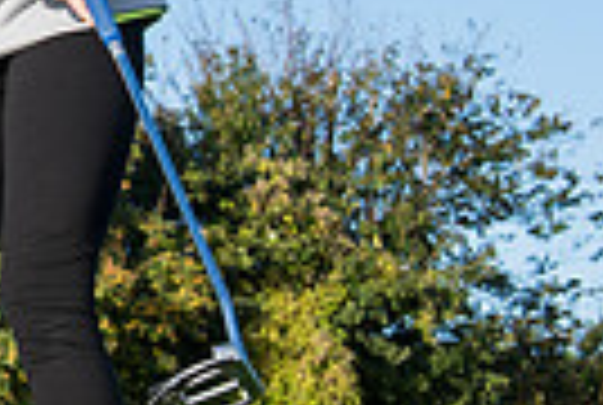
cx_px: -603
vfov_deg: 8.3
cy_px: -47
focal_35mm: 164
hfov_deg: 11.3
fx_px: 2753
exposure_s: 1/320
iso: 200
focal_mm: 38
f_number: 7.1
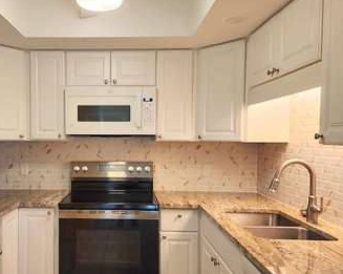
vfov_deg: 44.4
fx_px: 335
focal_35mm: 33
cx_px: 113
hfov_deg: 53.2
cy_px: 156
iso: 250
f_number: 1.8
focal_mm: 5.4
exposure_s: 1/120
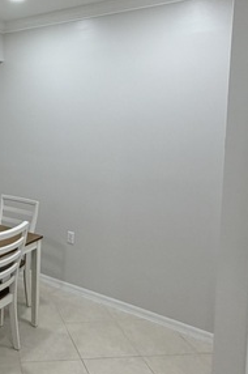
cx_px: 3
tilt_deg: -2.3
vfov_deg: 55.3
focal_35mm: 34
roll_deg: +1.3
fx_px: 352
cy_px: 144
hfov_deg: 35.3
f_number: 2.2
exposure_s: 1/120
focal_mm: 2.22
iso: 200
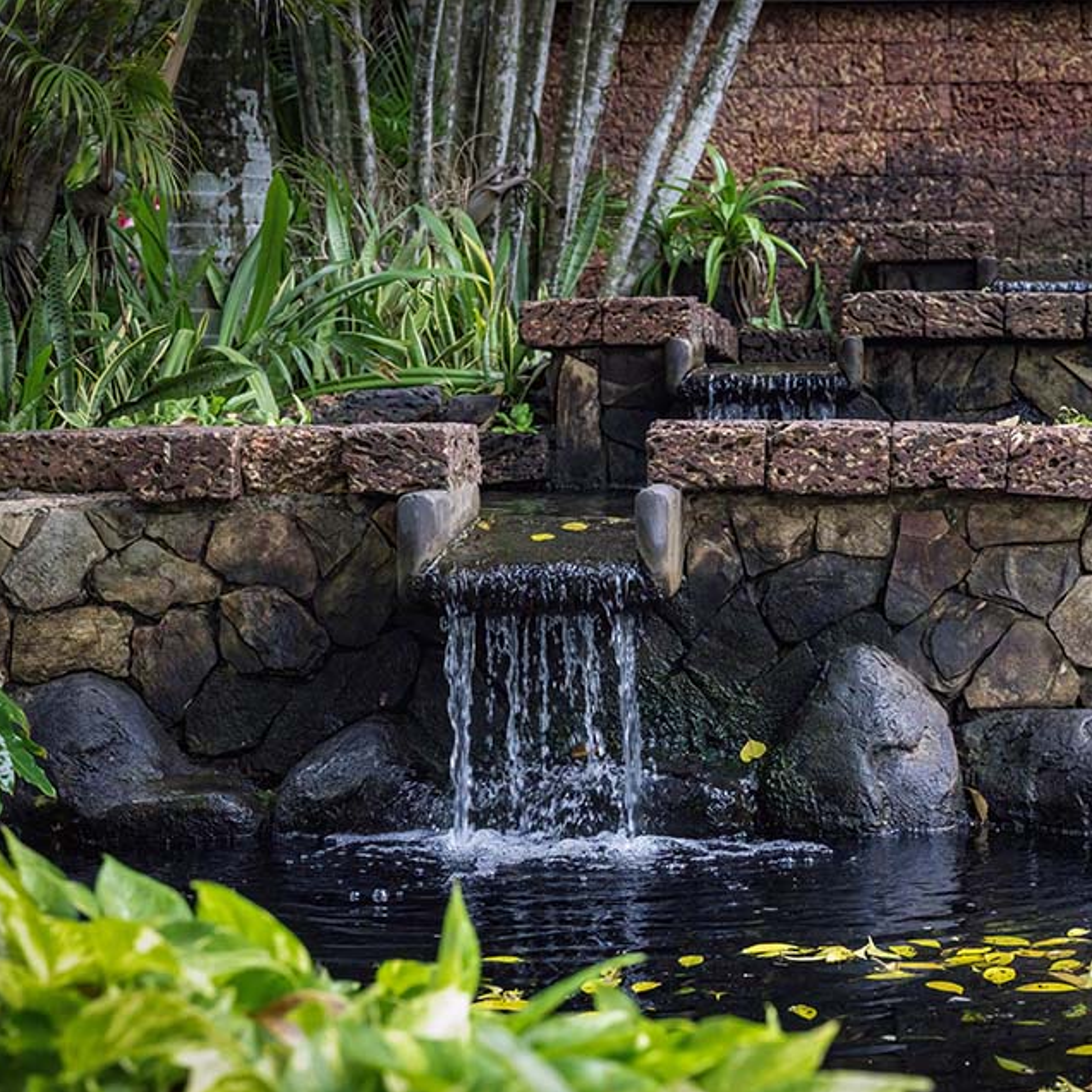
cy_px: 548
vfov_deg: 25.4
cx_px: 737
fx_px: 2427
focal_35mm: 68
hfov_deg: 25.2
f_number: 7.1
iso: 20000
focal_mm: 53
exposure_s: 1/200
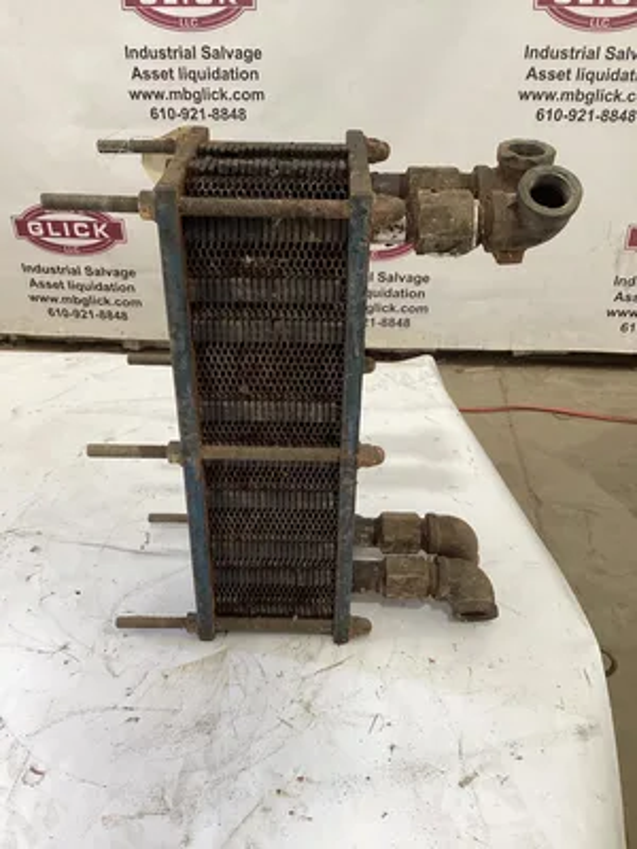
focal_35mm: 31
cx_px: 318
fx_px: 761
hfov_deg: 45.4
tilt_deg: -32.9
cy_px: 424
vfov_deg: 58.4
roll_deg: +2.1
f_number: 2.4
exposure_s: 1/50
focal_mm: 3.3
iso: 100
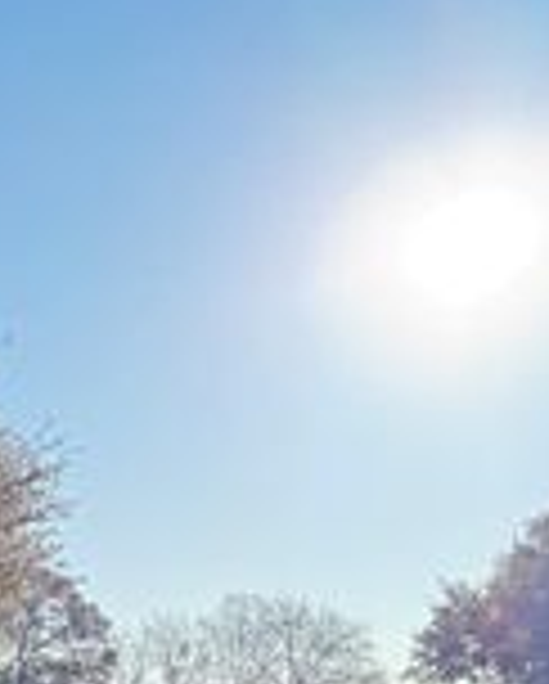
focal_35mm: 77
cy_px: 749
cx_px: -360
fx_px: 1561
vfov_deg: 23.2
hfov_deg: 17.2
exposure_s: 1/955
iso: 100
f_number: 1.78
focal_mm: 6.76
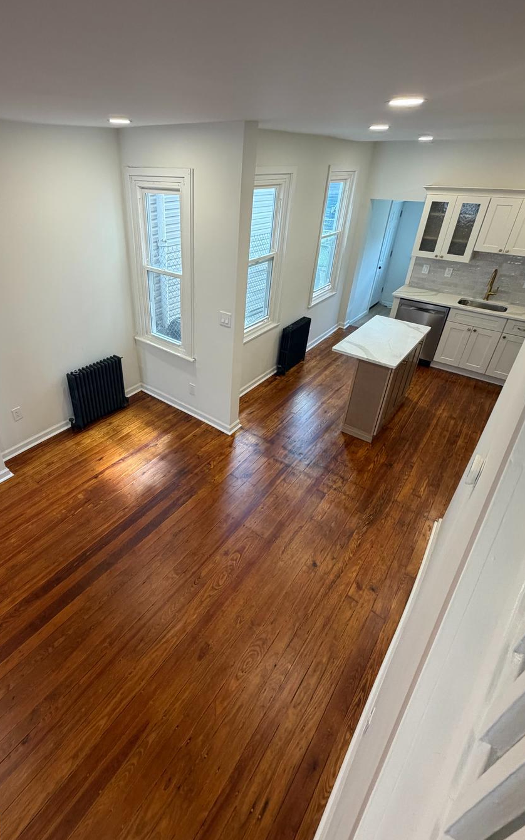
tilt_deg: -29.5
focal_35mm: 17
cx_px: 202
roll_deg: -0.5
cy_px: 383
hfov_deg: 67.1
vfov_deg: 94.1
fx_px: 389
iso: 250
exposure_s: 1/120
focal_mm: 2.22
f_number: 2.2
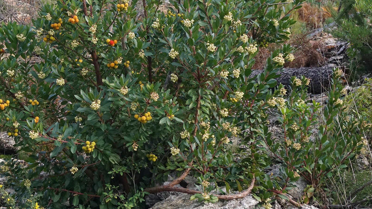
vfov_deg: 14.6
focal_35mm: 83
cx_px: 96
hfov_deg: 25.4
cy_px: 66
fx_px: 817
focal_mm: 35
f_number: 9
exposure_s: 1/500
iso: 1600
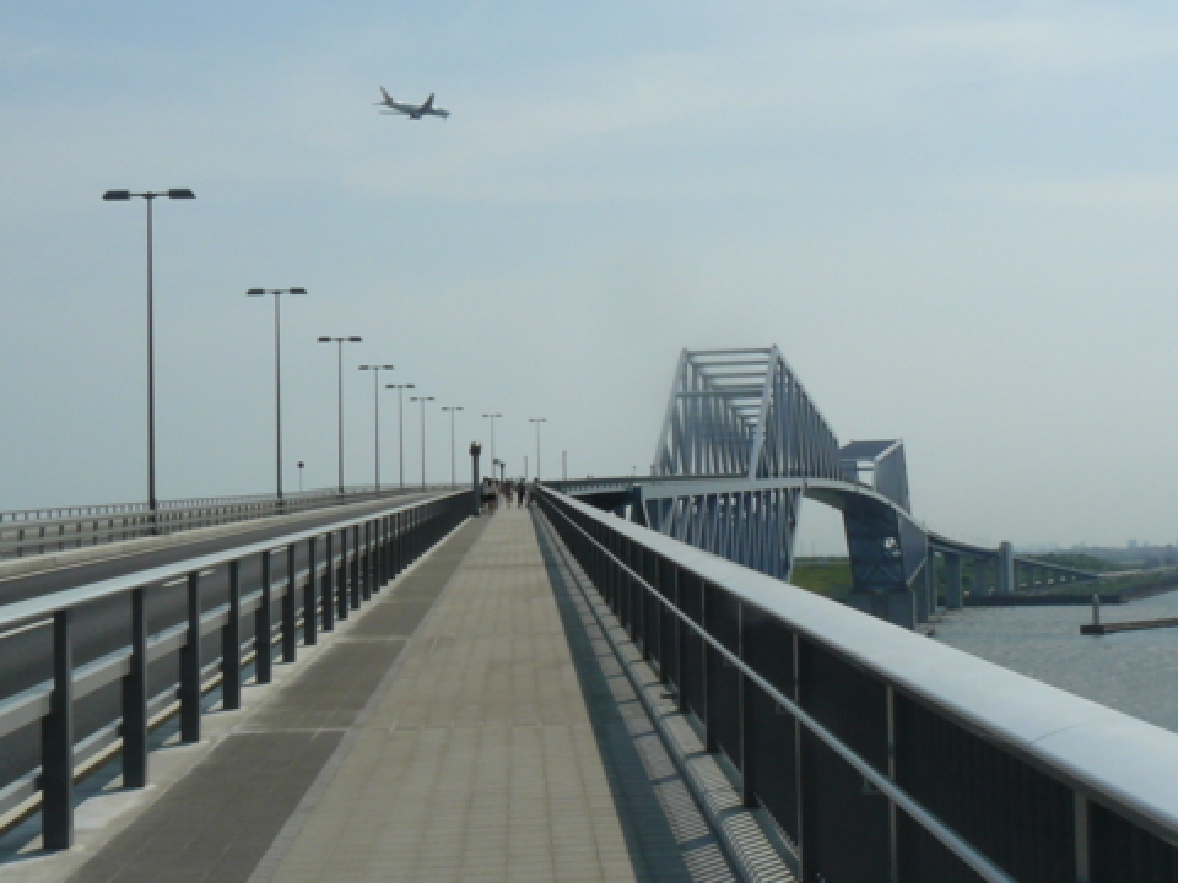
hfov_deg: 31.2
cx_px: 589
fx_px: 2110
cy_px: 442
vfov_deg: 23.7
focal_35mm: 62
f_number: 8
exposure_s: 1/640
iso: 100
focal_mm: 6.8
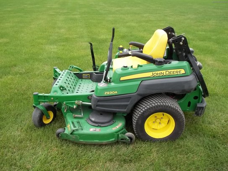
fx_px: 217
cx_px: 114
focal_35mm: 33
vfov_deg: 42.9
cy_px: 86
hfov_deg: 55.4
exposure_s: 1/250
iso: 64
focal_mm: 5.9
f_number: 3.3
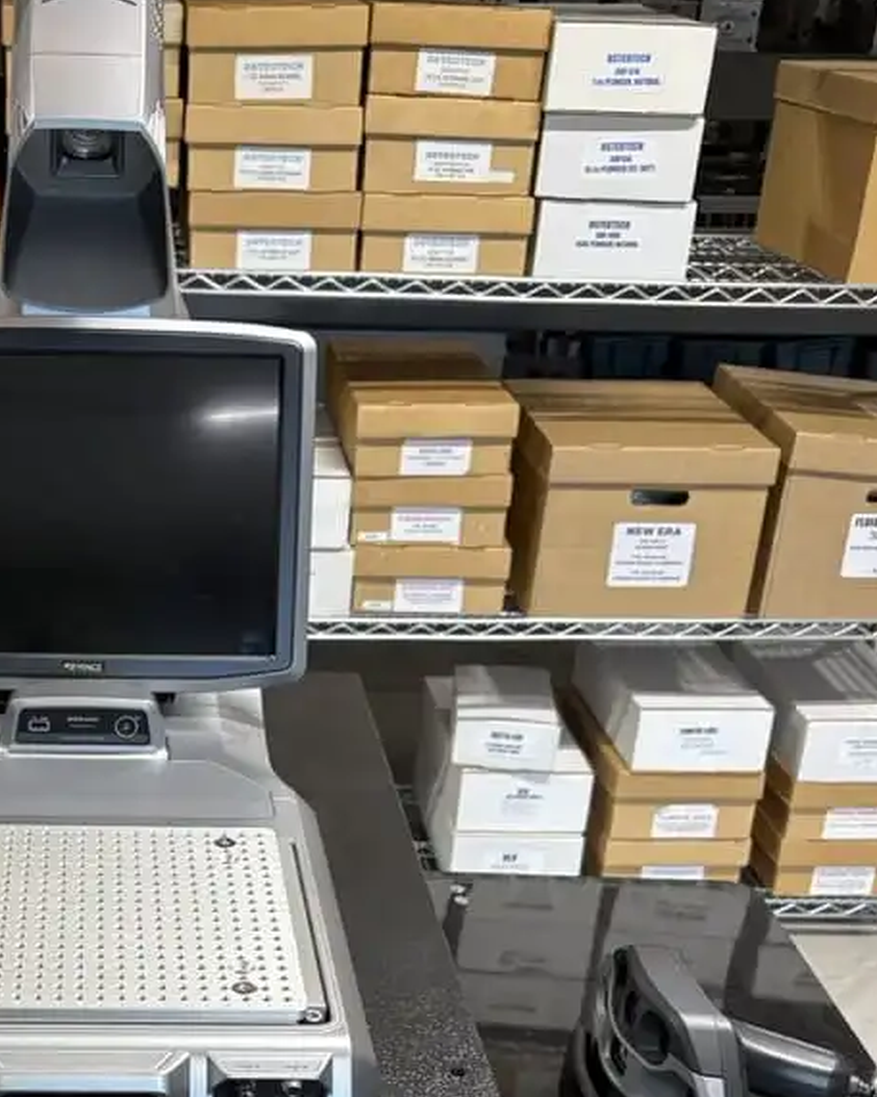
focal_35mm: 57
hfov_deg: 26.2
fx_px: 1849
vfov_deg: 31.8
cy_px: 930
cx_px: 165
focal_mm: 6
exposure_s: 1/60
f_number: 1.6
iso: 80
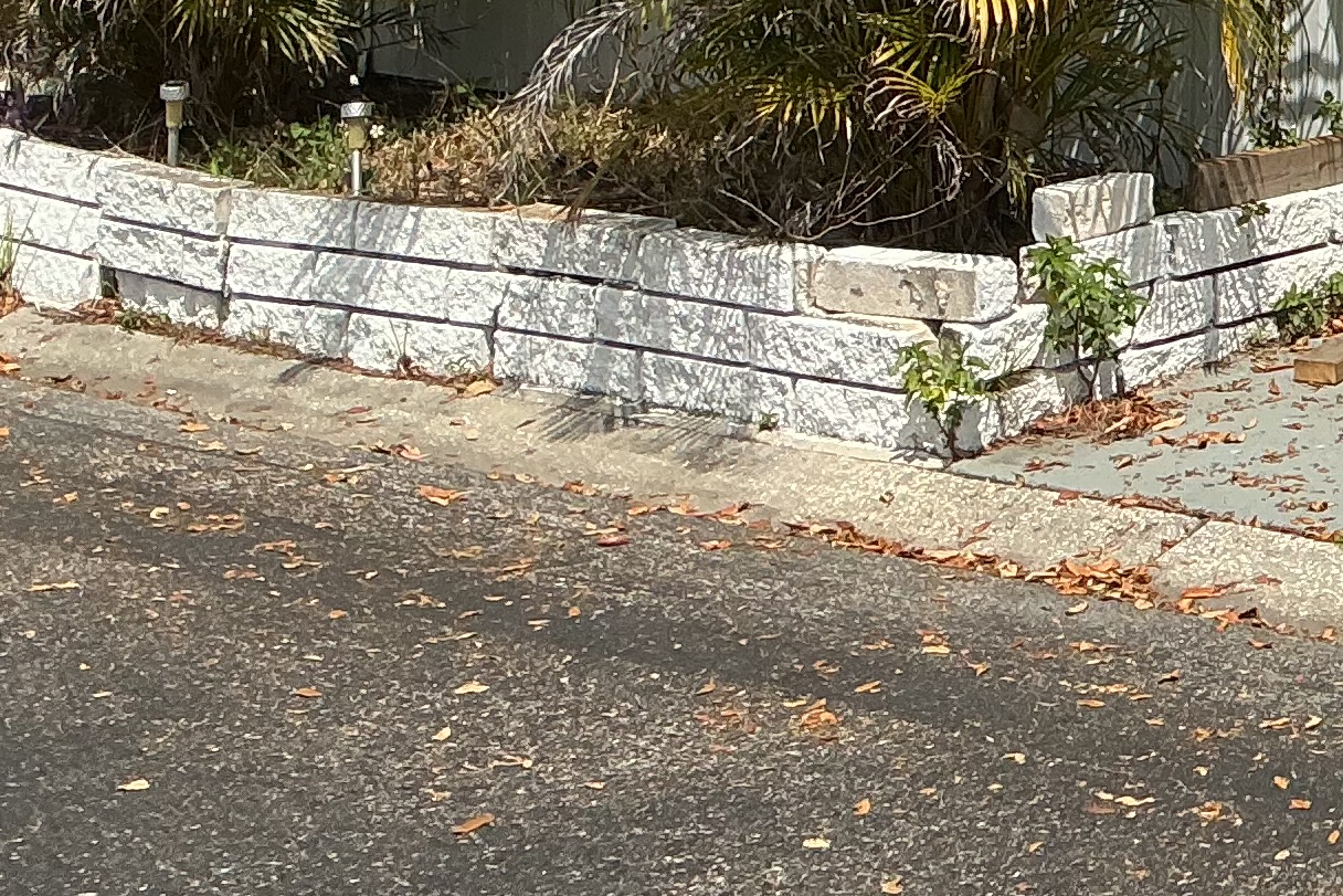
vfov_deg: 12.8
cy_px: -559
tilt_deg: +3.6
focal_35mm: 100
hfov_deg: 18.7
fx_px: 3731
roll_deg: +0.6
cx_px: 1820
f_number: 1.8
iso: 25
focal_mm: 3
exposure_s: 1/1984
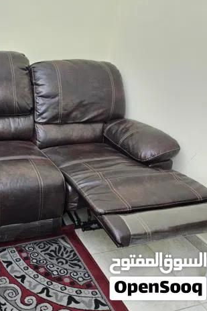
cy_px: 156
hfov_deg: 36.6
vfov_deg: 57.2
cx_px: 9
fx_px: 285
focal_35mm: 33
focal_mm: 6.3
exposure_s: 1/33.3
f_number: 1.7
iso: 640
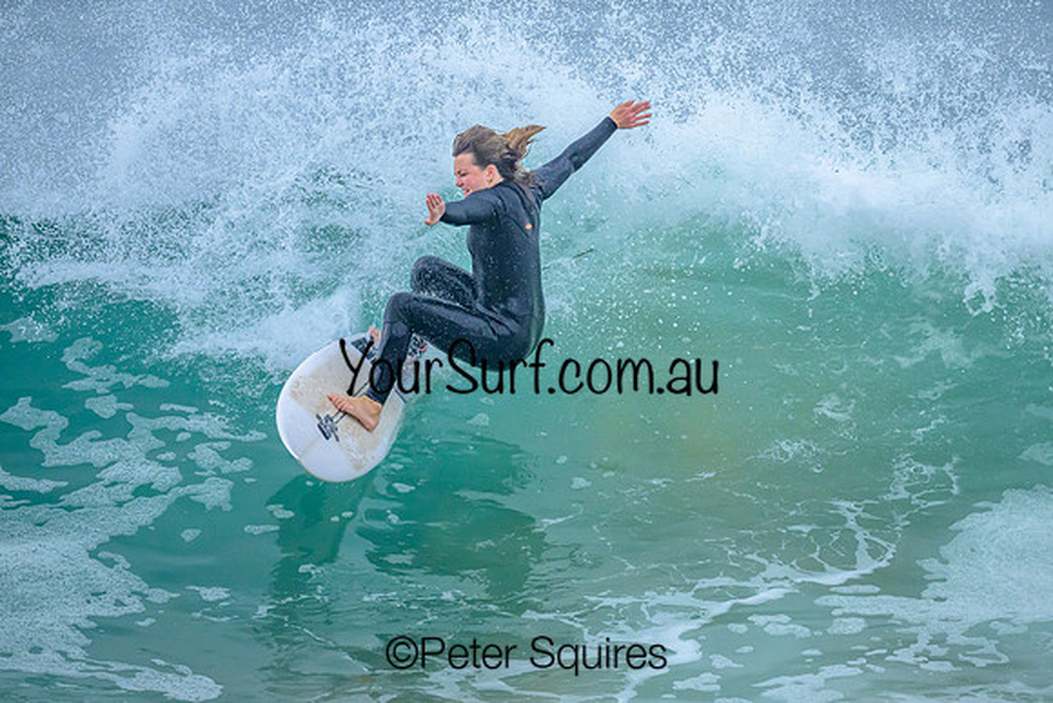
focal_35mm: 989
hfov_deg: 2.1
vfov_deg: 1.4
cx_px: 651
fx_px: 28938
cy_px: 347
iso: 2200
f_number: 6.3
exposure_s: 1/3200
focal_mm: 800
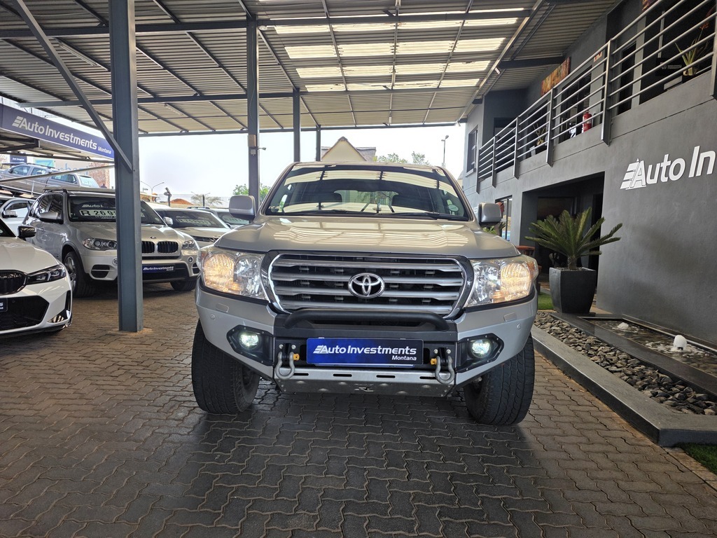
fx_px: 476
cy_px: 269
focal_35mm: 23
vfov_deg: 58.9
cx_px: 358
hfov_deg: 73.9
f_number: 1.7
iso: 32
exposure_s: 1/359
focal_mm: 6.25
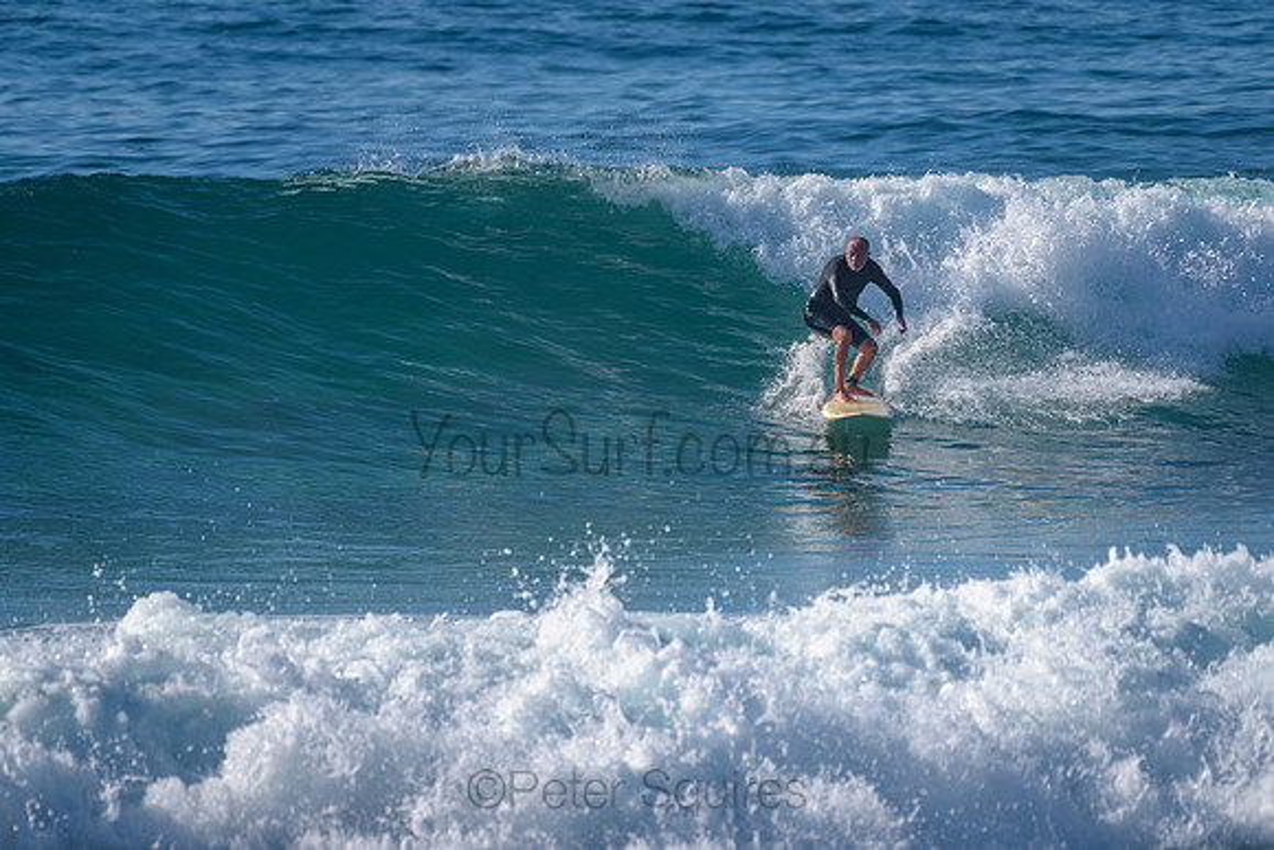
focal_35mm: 613
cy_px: 335
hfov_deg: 3.4
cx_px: 561
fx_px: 21691
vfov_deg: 2.2
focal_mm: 500
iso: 140
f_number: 5.6
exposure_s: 1/2000
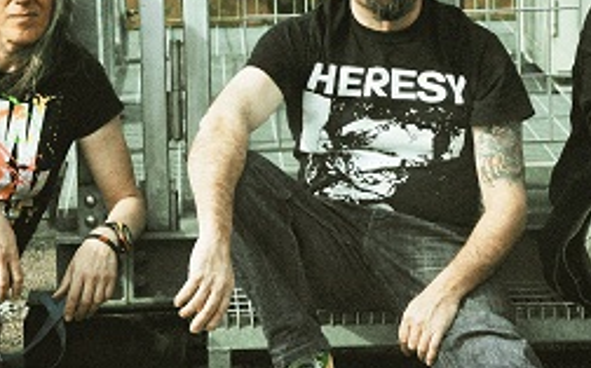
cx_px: 364
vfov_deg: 6.4
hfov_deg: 10.2
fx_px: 3297
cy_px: 166
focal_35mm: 205
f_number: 5.3
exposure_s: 1/1000
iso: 100
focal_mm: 75
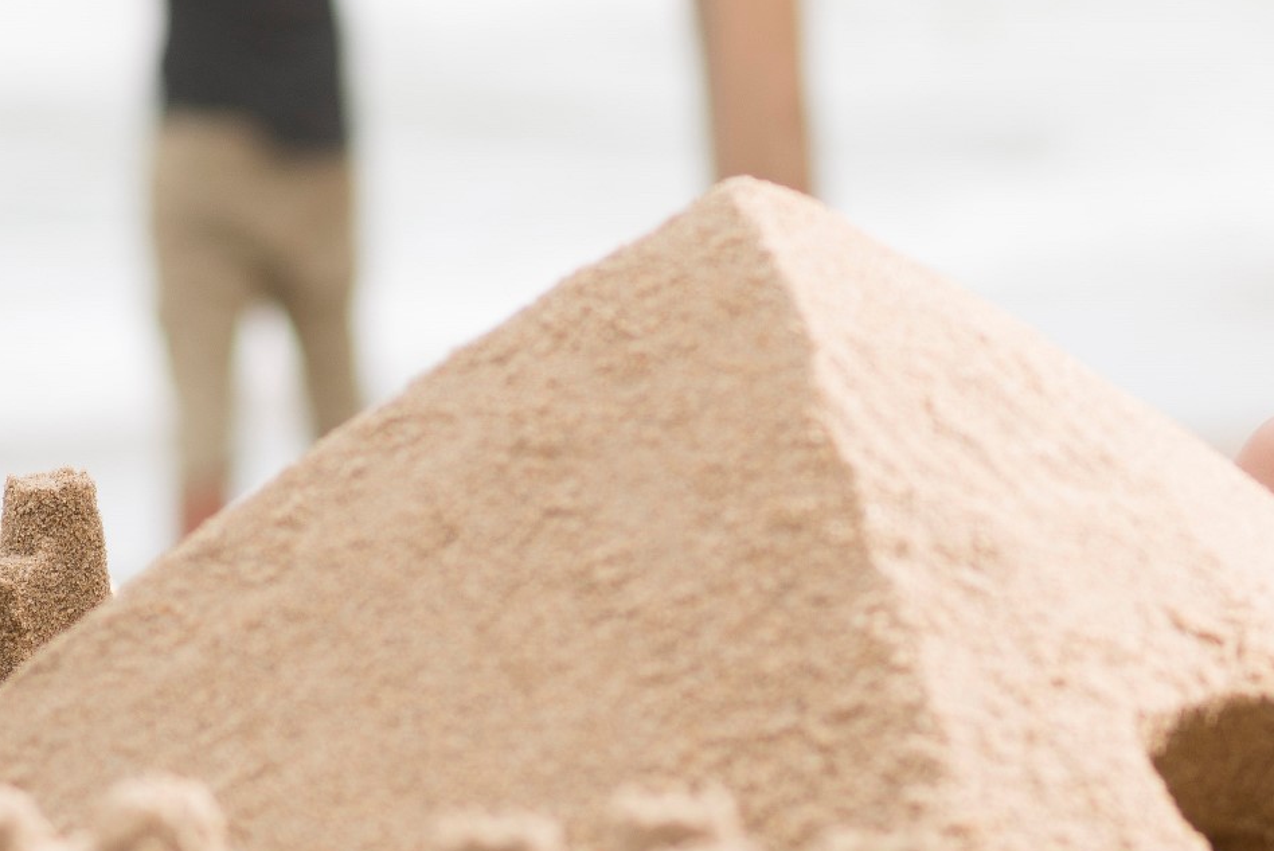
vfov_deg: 5.2
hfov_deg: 7.8
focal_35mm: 264
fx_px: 9346
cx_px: 1263
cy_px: 61
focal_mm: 85
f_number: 2.8
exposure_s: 1/50
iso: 100
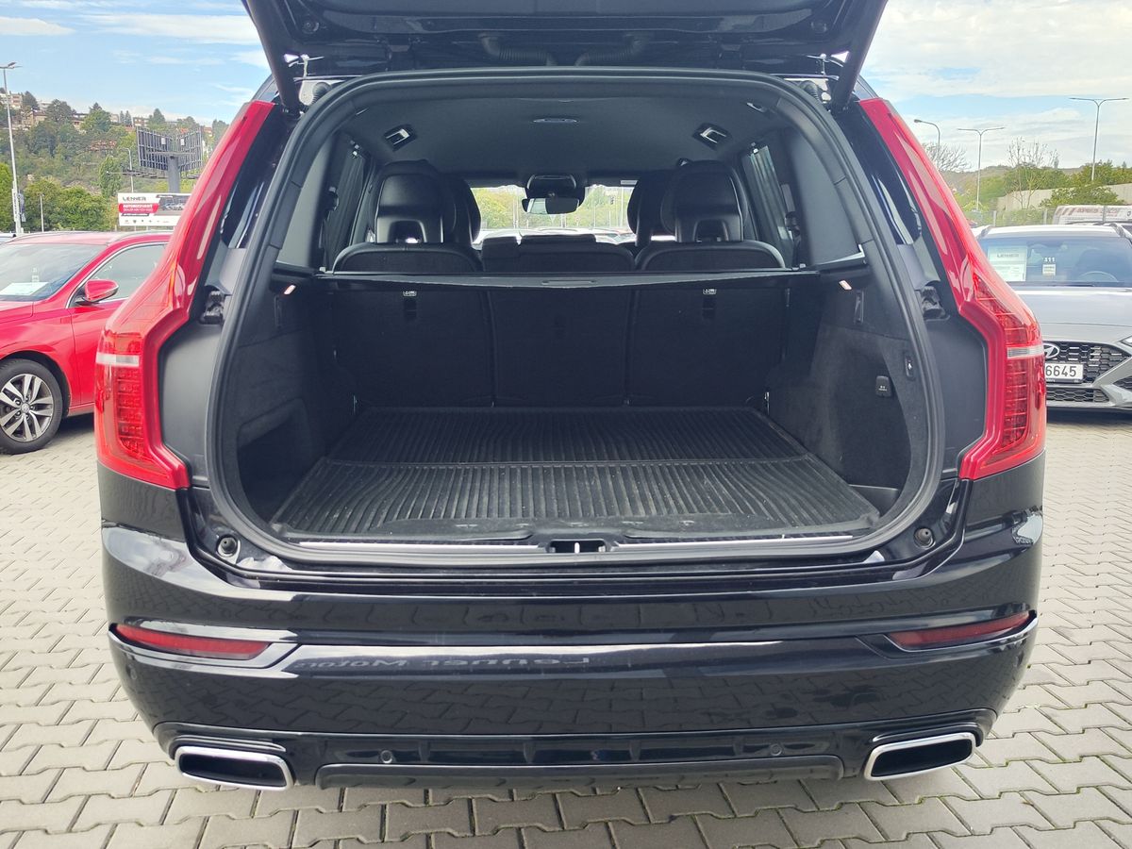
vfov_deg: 58.9
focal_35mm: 23
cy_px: 424
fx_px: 752
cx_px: 566
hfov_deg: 73.9
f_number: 1.69
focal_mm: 7.01
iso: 50
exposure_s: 1/174
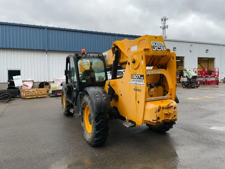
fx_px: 169
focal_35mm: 26
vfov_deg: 53.1
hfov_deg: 67.3
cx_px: 112
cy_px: 84
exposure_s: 1/121
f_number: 1.6
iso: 40
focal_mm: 4.2
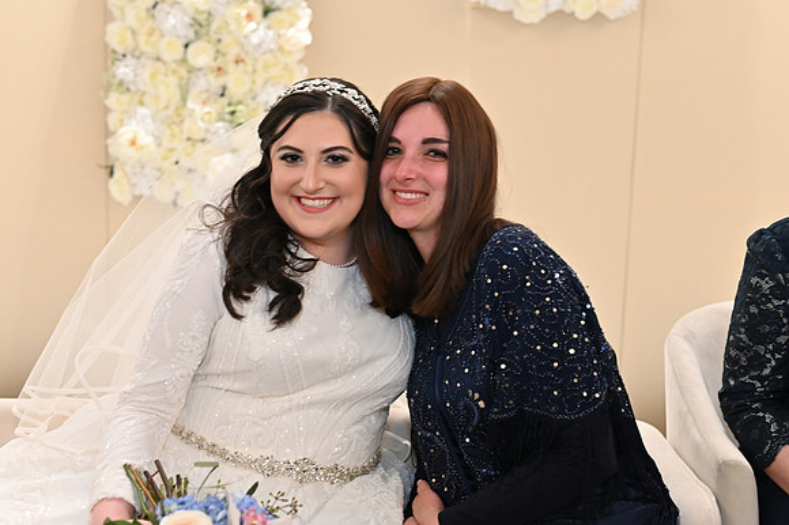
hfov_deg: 39.6
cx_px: 394
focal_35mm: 50
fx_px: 1095
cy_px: 262
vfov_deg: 27.0
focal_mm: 50
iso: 3200
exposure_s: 1/100
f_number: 4
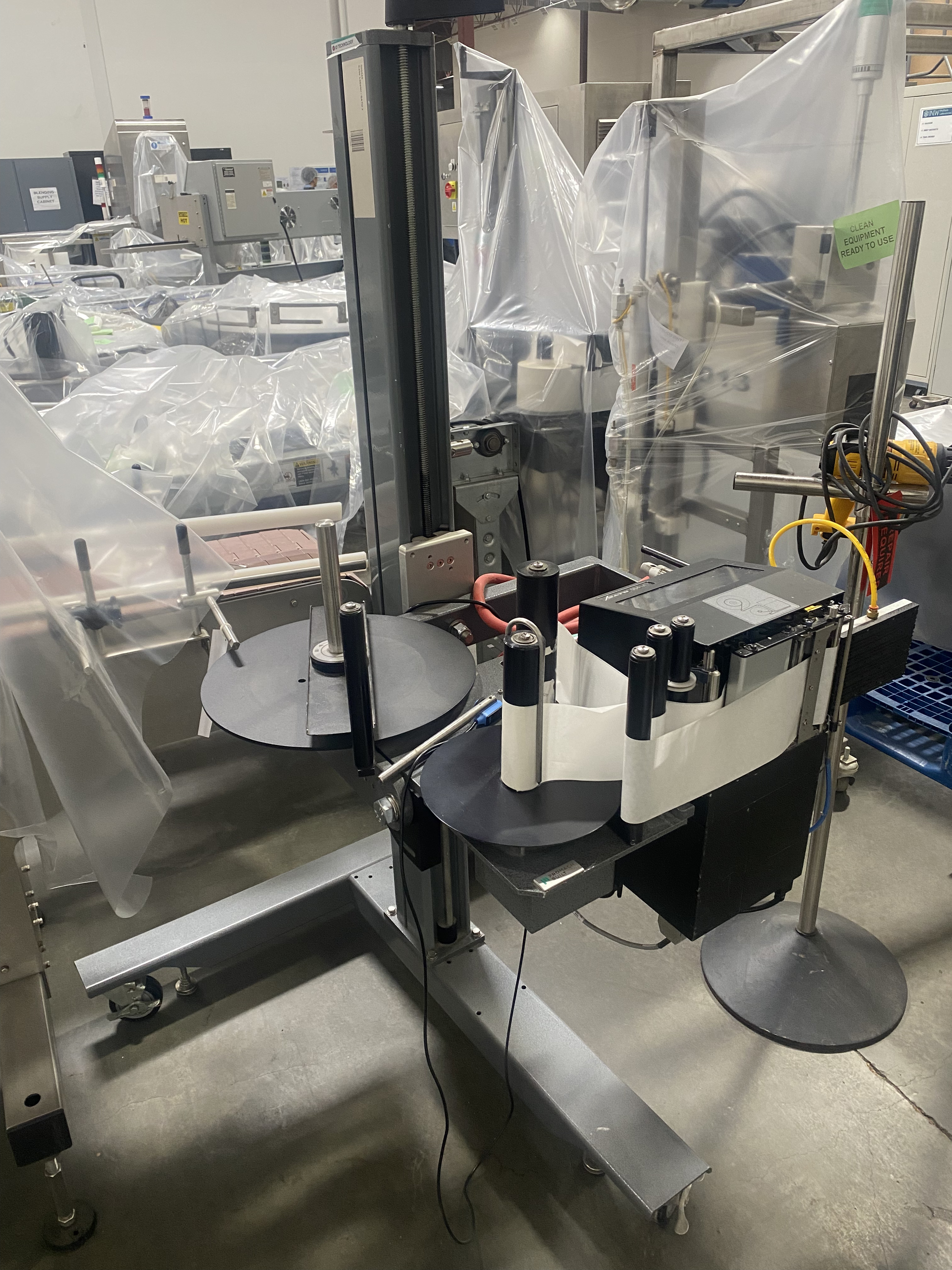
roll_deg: +2.4
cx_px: 476
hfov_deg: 53.1
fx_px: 953
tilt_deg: -24.1
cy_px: 635
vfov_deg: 67.3
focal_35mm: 26
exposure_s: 1/60
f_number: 1.8
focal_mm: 4.25
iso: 160
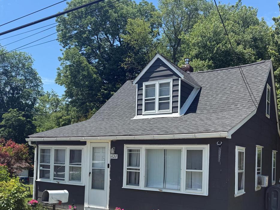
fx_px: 299
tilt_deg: +0.8
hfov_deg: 49.8
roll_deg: -1.3
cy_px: 152
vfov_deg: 37.9
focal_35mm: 37
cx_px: 168
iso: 80
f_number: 1.78
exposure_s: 1/2907
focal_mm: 6.76
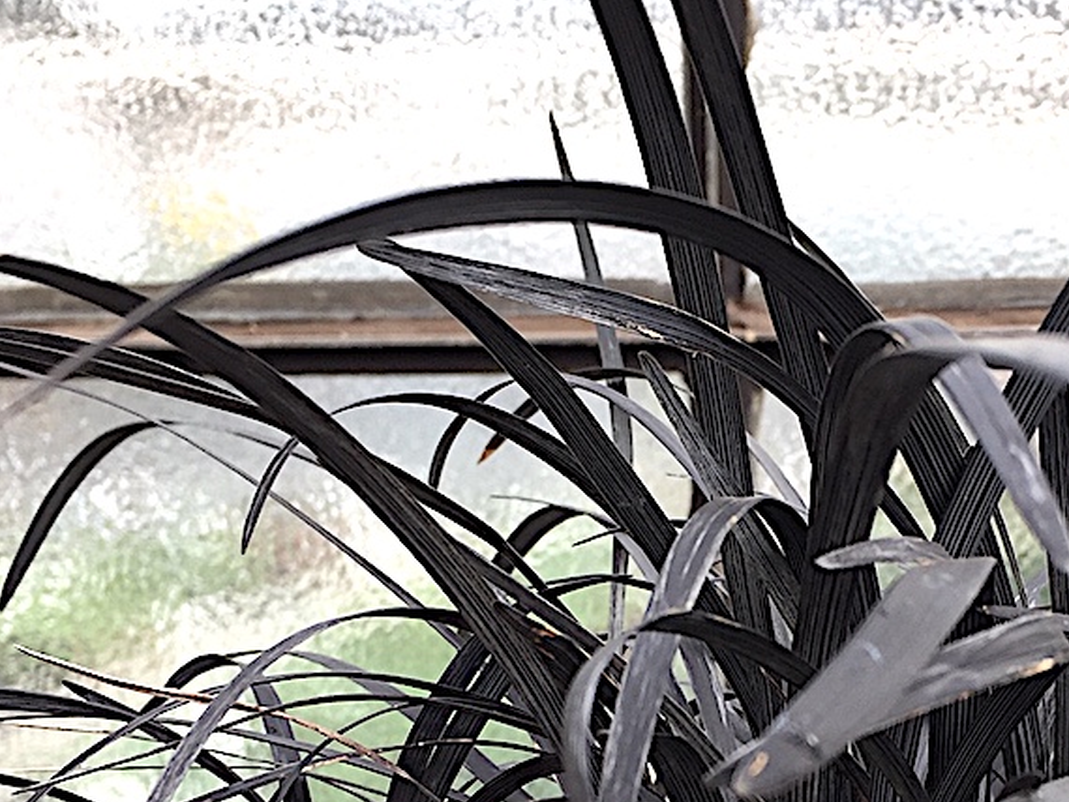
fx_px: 1885
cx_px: 750
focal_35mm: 61
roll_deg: +0.5
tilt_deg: -14.5
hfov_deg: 31.3
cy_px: 802
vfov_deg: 23.1
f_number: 2.2
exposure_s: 1/105
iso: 32
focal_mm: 4.15
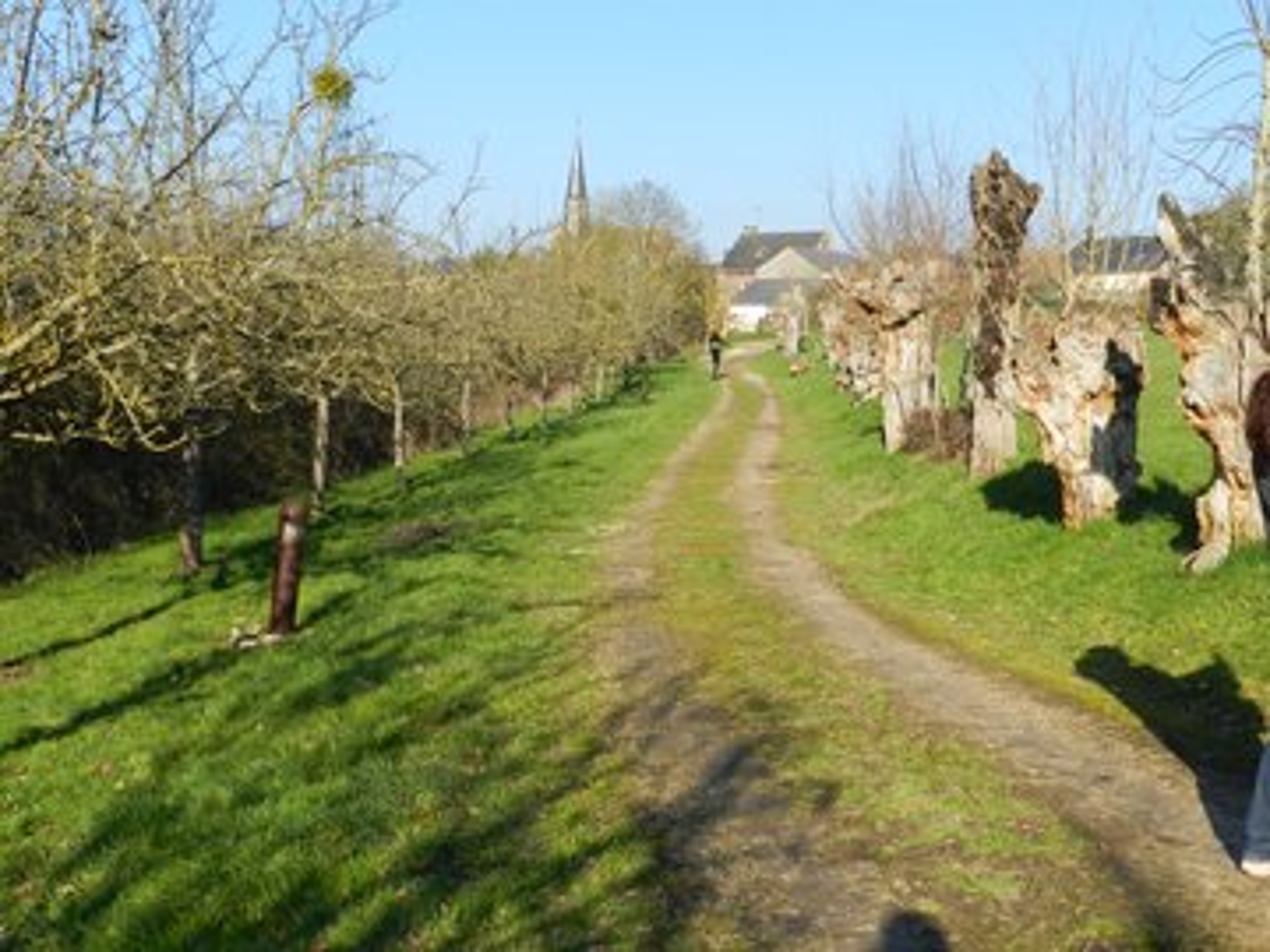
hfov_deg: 41.2
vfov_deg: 31.5
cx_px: 635
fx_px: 1688
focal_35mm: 46
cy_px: 476
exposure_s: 1/800
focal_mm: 8.1
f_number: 4.2
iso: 160
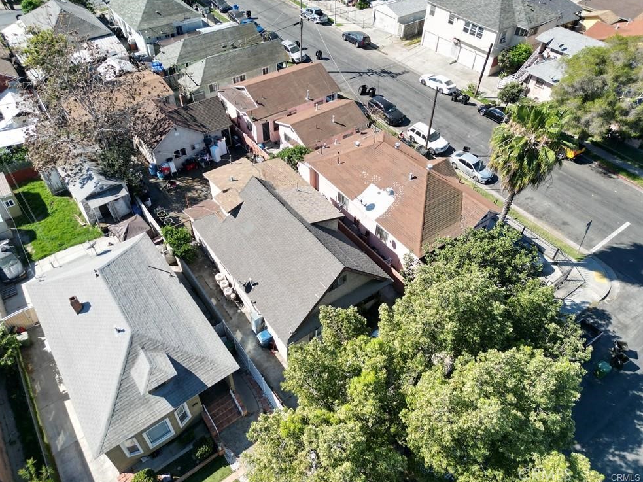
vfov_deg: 54.9
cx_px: 309
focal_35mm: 25
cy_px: 233
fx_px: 464
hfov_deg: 69.4
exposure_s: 1/2500
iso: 150
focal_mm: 6.72
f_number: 1.7
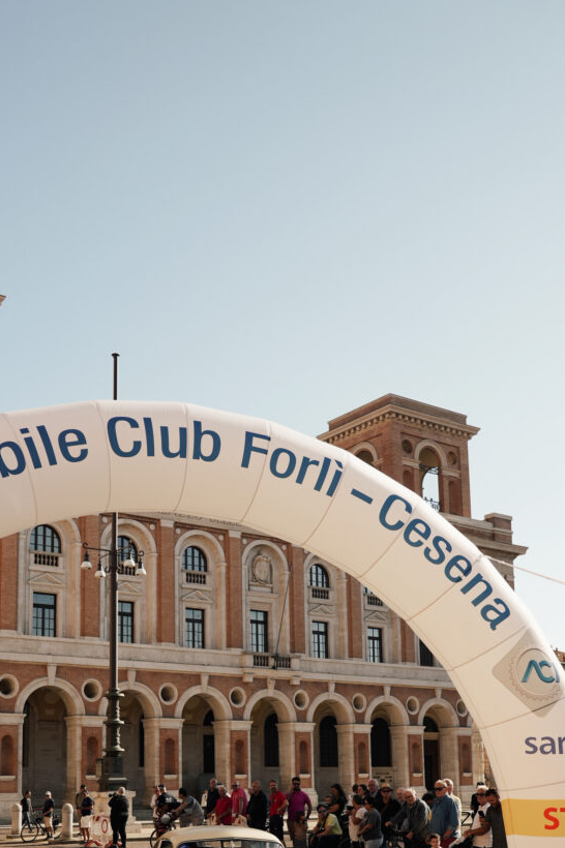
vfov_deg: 45.5
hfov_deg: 32.5
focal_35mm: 41
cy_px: 650
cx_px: 215
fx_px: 966
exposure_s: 1/500
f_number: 4.5
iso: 160
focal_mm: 24
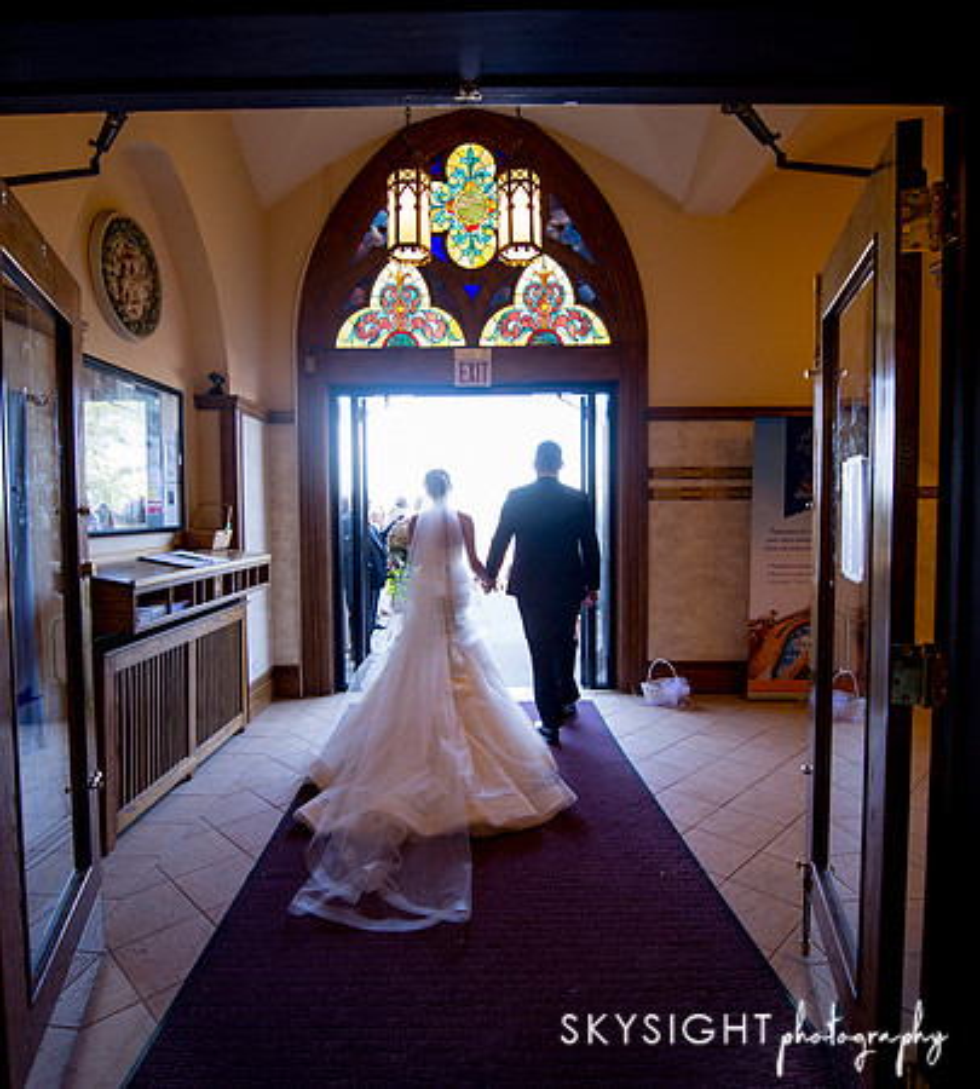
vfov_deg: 79.4
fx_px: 656
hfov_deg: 73.5
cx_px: 478
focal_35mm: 19
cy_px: 544
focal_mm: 14
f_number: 2.8
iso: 1000
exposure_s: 1/320
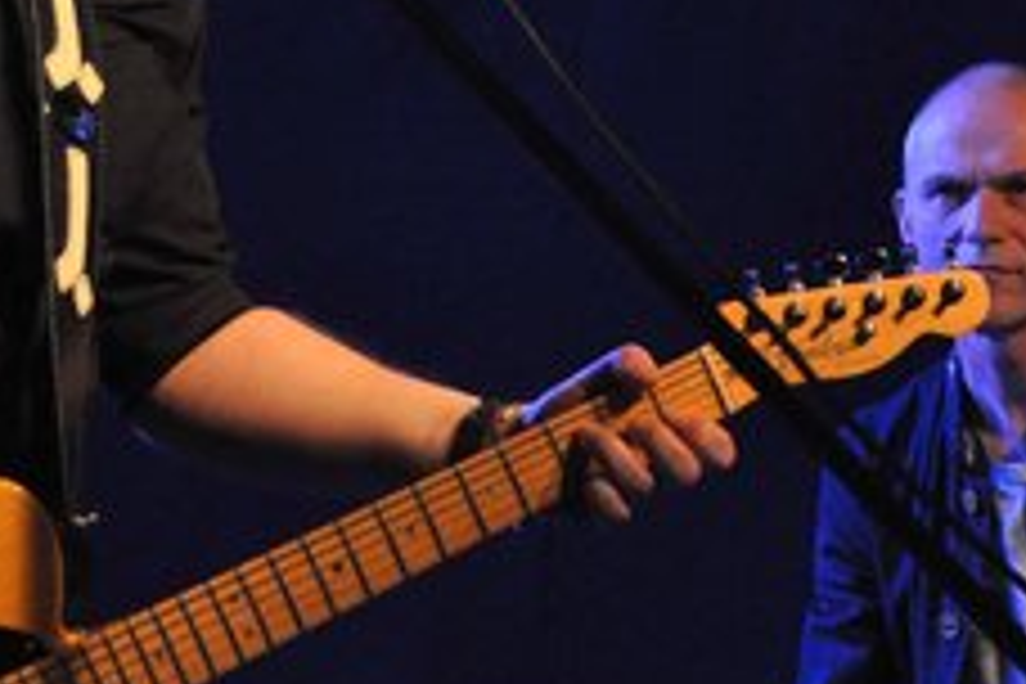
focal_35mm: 188
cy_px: 202
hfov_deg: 10.9
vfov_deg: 7.3
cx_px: 284
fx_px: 5358
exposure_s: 1/50
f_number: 4.5
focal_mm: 44
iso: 2500
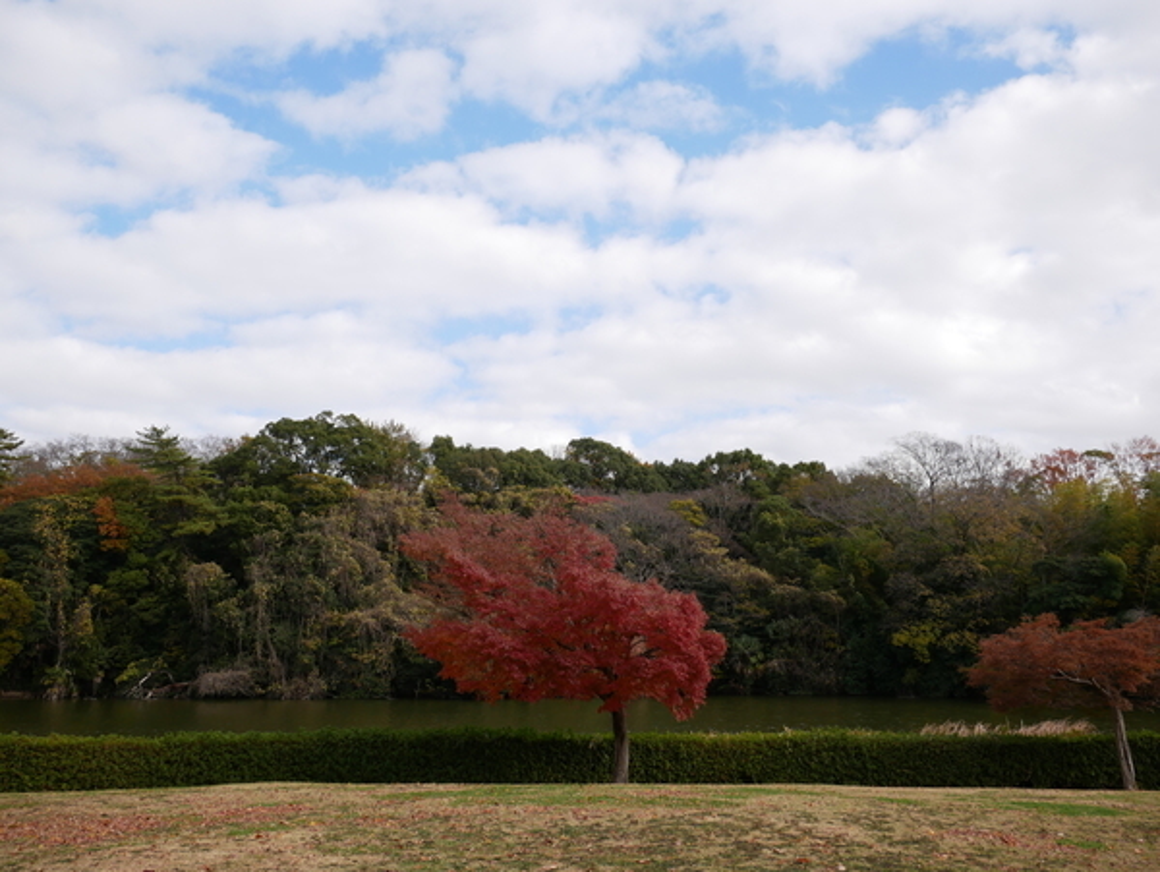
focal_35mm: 34
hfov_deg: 53.9
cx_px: 580
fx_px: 1140
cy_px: 436
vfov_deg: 41.8
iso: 200
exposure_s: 1/320
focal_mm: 17
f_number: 7.1
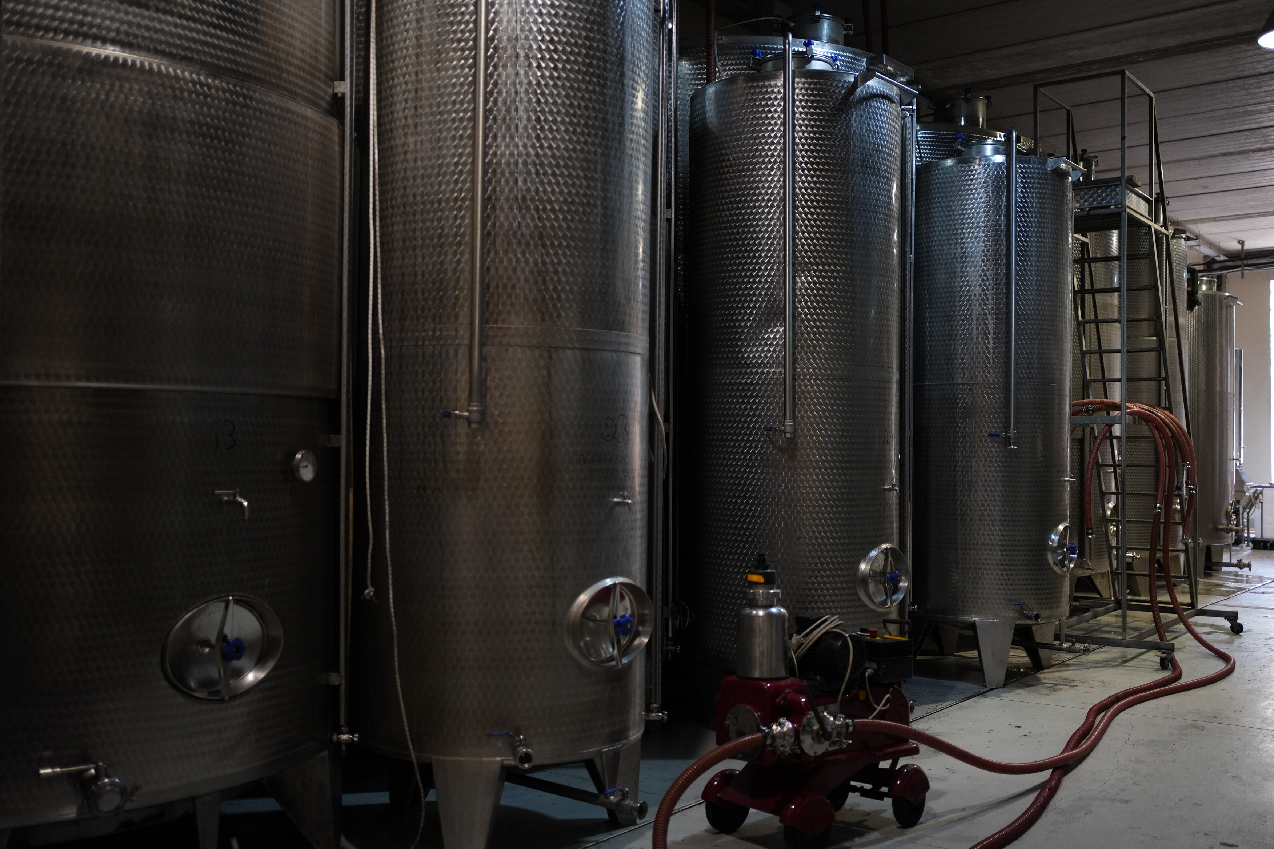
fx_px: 1239
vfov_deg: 37.9
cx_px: 637
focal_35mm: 35
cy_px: 424
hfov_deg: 54.4
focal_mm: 35
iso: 1250
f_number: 1.8
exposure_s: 1/200
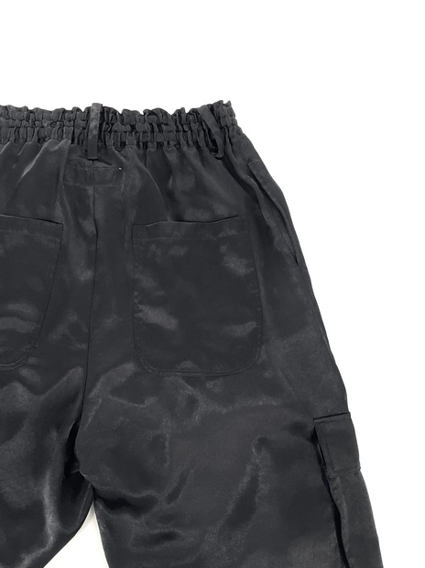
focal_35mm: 30
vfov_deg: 60.0
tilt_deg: -85.7
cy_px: 291
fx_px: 491
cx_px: 207
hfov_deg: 46.8
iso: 16
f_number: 1.8
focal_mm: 3
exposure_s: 1/123
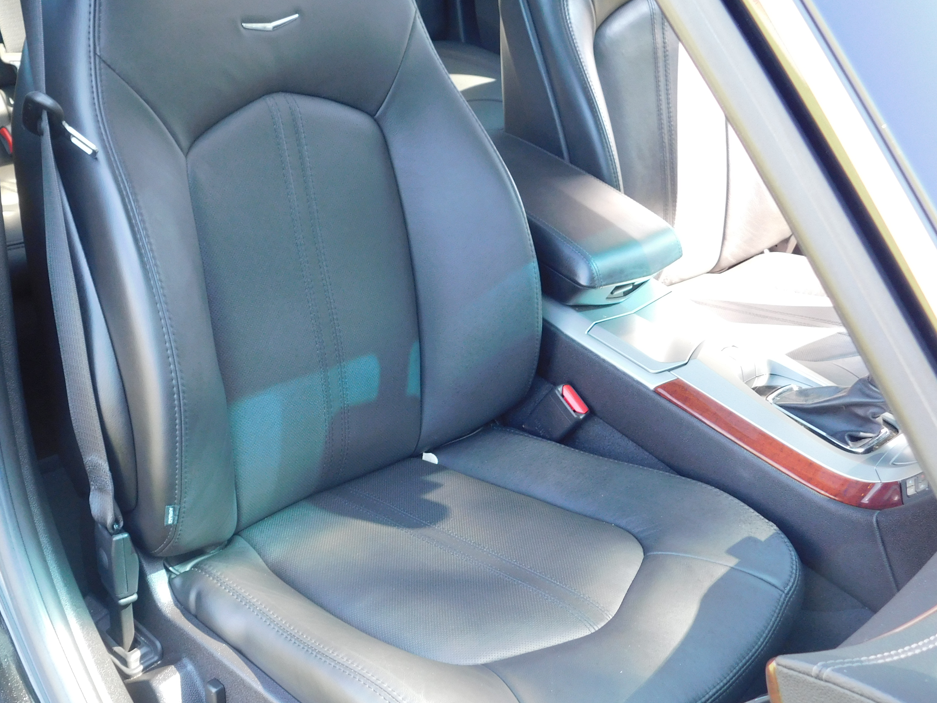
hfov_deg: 40.2
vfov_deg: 30.8
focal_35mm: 47
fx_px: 1272
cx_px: 367
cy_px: 403
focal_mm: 6.3
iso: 200
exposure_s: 1/30
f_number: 3.5
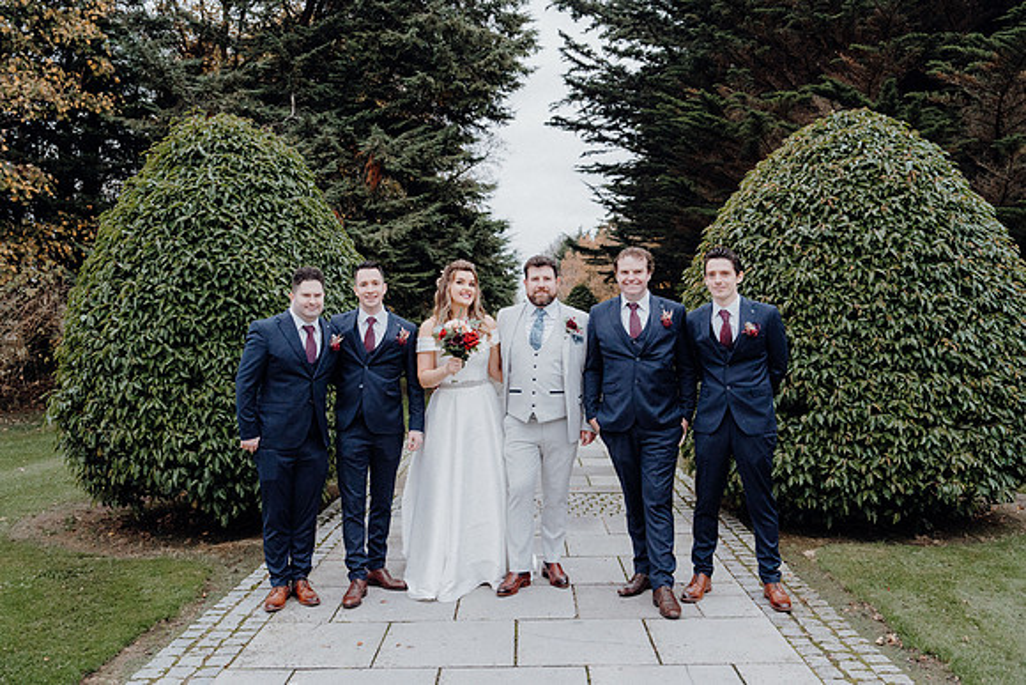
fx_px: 912
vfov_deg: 41.1
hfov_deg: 58.7
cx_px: 513
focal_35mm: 32
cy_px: 342
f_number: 5
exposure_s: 1/200
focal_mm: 32
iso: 4000
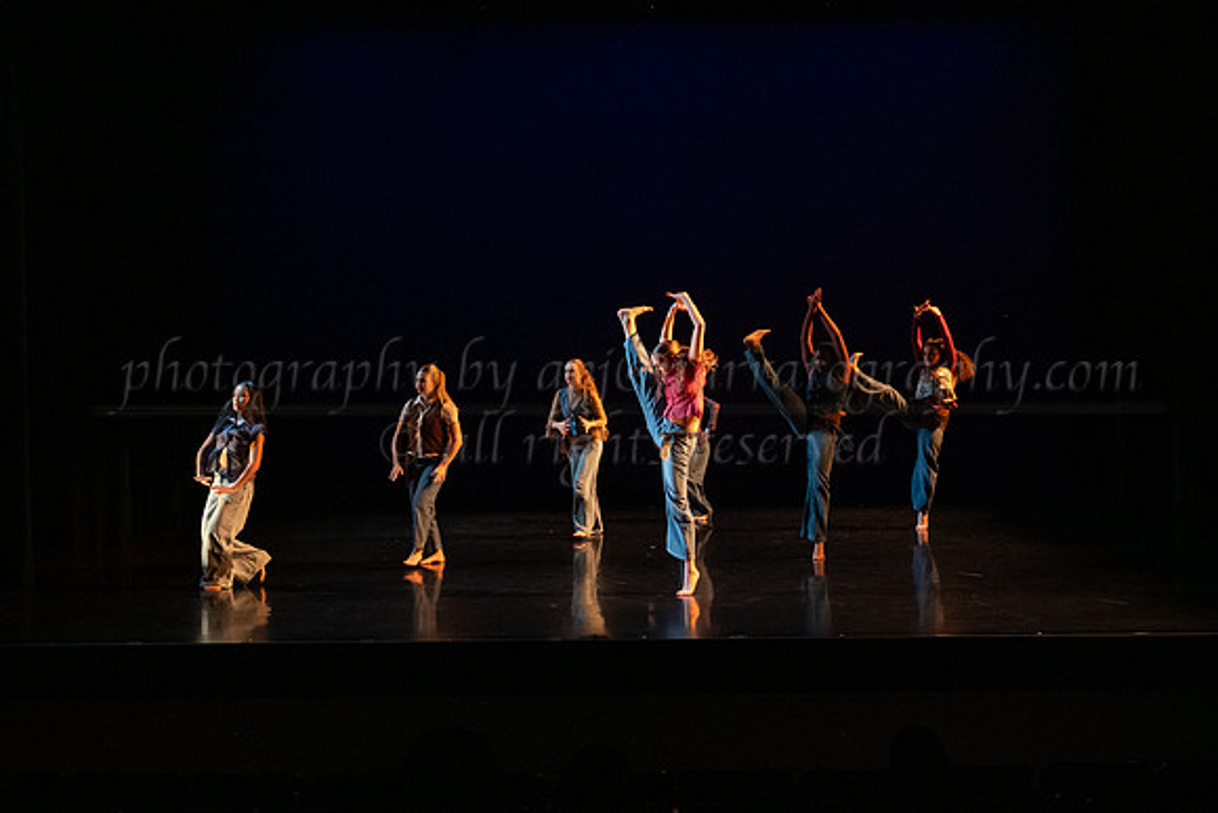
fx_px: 1882
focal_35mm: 56
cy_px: 354
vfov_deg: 24.3
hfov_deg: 35.8
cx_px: 654
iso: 3200
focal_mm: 46
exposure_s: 1/320
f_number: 3.2
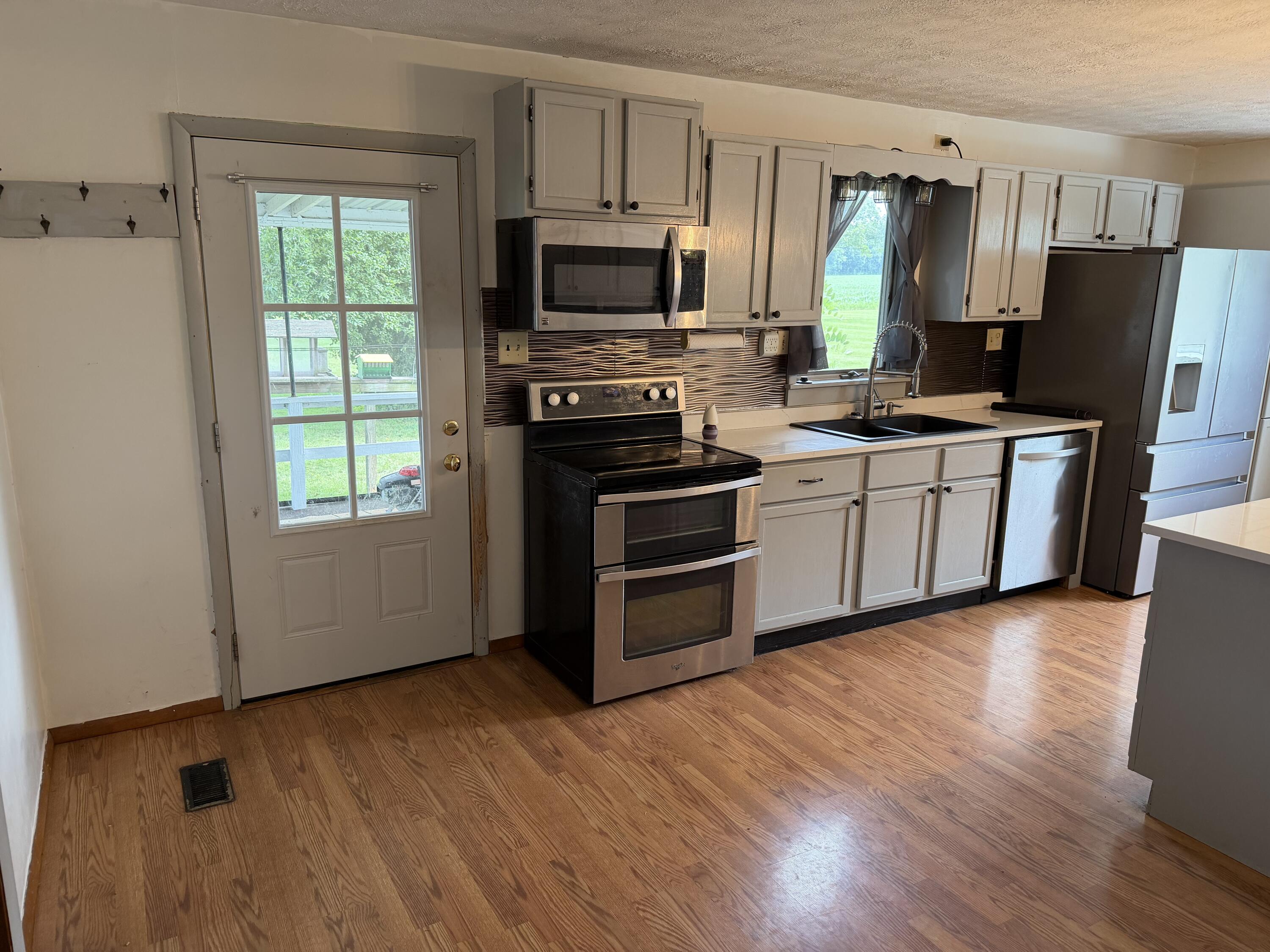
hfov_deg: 71.6
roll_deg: +0.0
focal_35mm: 24
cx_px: 635
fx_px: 881
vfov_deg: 56.8
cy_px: 476
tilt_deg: -13.1
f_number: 1.78
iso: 200
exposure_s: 1/120
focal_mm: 6.76
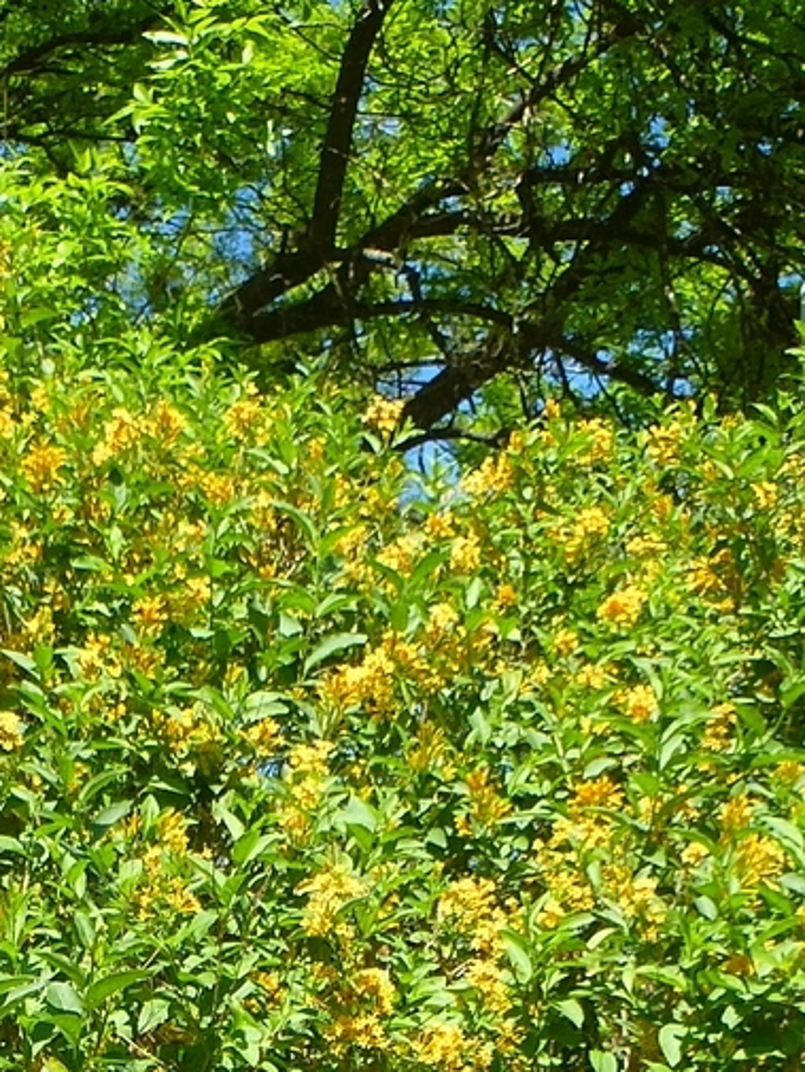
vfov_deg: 23.8
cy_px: 1212
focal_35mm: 76
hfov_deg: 19.3
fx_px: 2356
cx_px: 217
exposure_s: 1/640
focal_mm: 4.3
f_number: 3.3
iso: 100
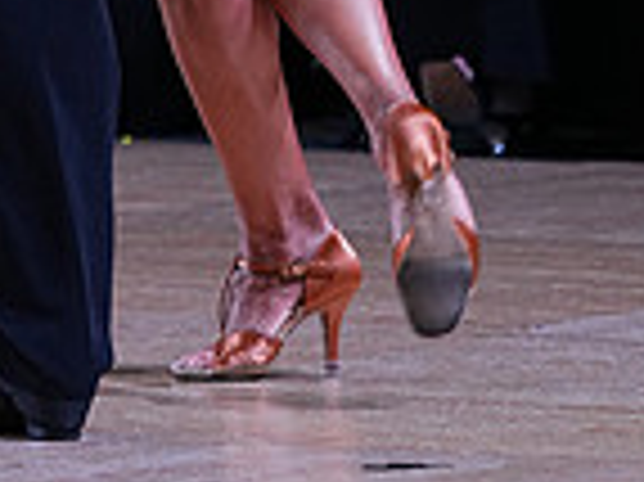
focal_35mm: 547
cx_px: -11
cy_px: -676
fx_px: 10168
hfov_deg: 3.6
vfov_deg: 2.7
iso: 1000
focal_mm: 140
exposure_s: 1/400
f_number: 4
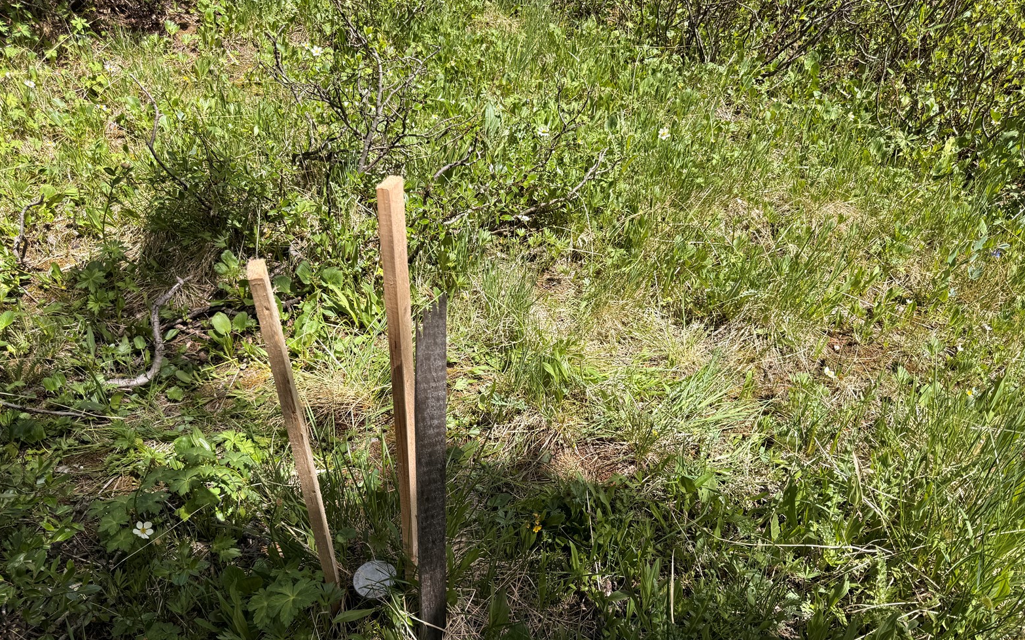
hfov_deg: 70.4
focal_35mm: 26
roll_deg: -3.1
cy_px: 355
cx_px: 515
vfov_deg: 47.5
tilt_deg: -37.3
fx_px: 726
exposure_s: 1/2053
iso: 80
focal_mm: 6.76
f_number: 1.78
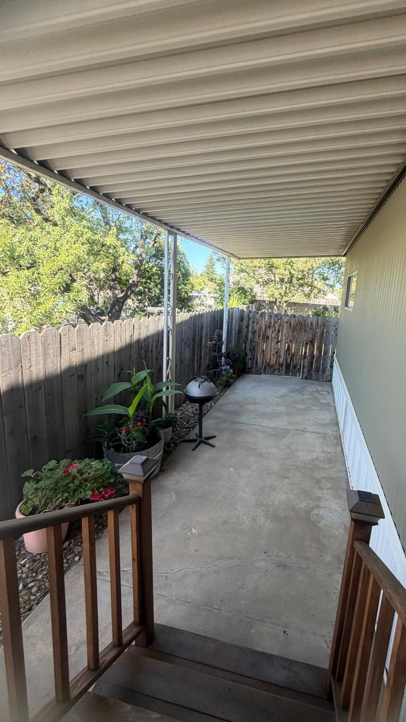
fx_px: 306
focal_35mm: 16
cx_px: 258
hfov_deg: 65.9
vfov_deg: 99.3
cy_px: 346
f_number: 2.2
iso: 64
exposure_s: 1/121
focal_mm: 2.22
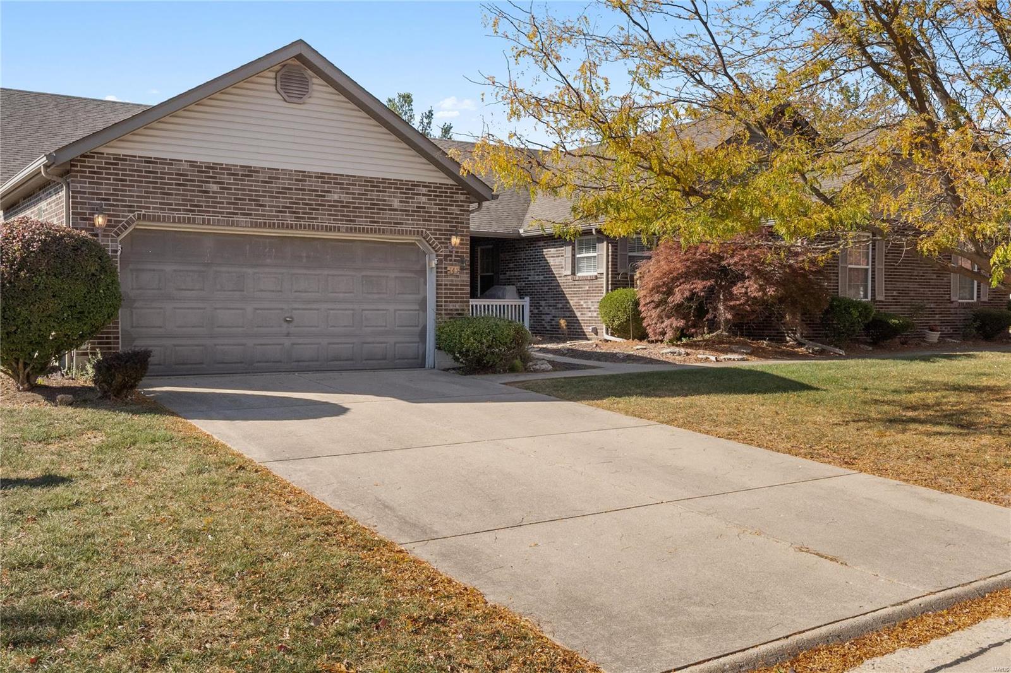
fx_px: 1011
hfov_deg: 53.1
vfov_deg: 36.9
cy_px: 336
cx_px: 506
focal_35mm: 36
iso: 400
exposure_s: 1/500
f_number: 8
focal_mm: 18
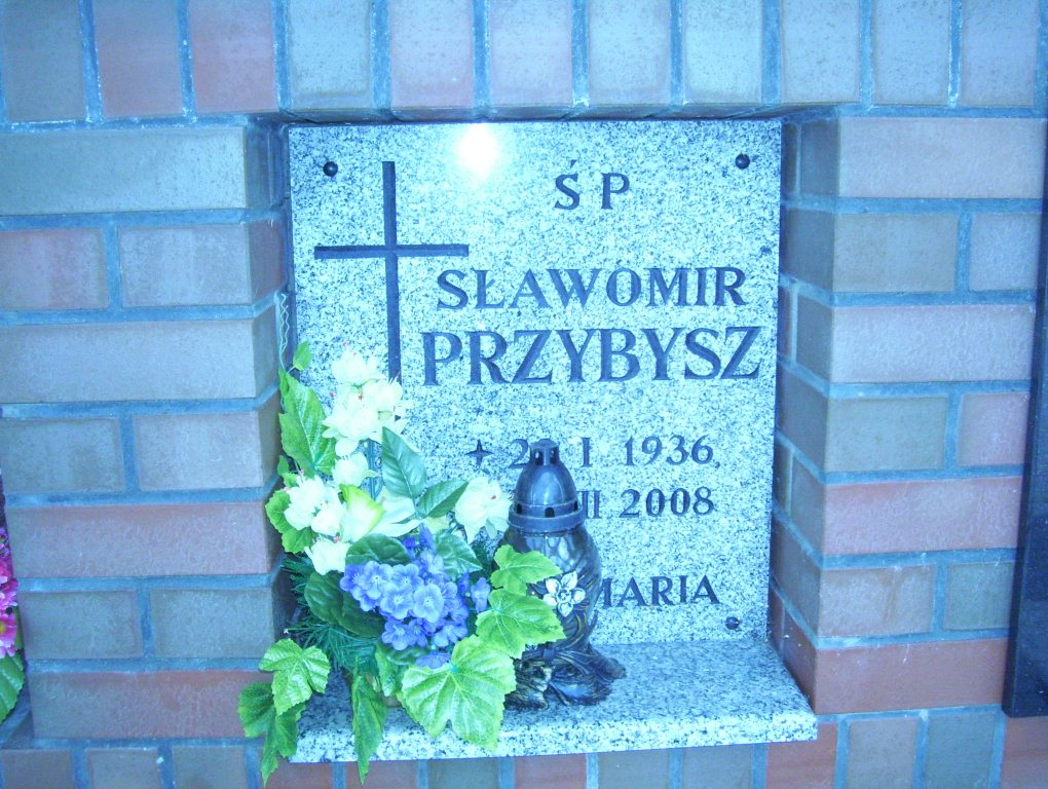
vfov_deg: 39.7
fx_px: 1091
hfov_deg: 51.3
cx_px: 524
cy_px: 394
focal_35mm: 36
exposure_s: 1/500
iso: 400
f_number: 4.8
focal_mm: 6
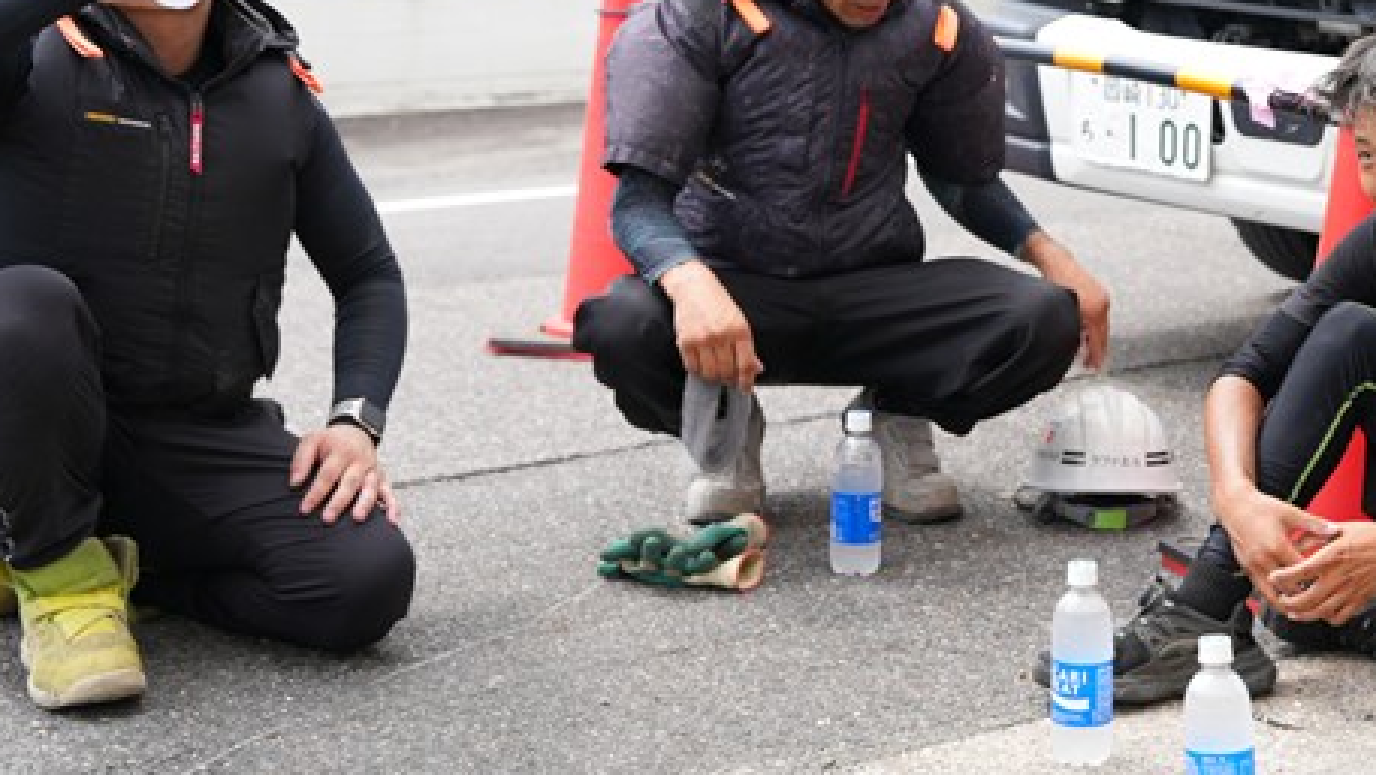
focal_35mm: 79
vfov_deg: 15.1
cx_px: 1005
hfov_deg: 26.5
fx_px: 2884
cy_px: 42
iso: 160
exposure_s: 1/640
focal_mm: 43
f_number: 3.5
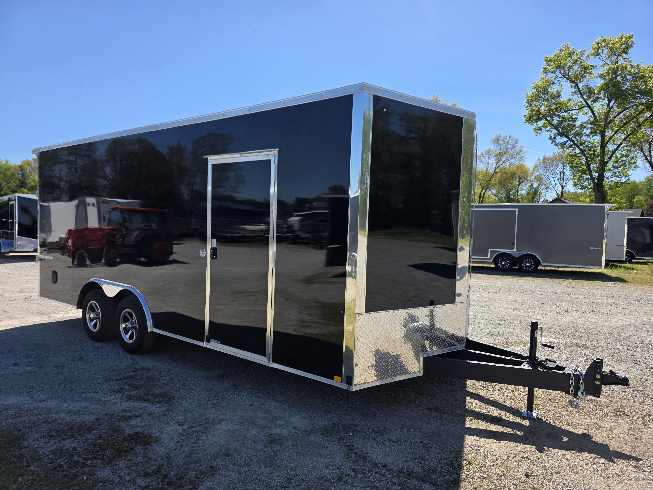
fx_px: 434
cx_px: 326
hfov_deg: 73.9
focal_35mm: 23
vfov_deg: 58.9
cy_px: 245
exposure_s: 1/3972
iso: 80
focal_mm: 6.3
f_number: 1.7
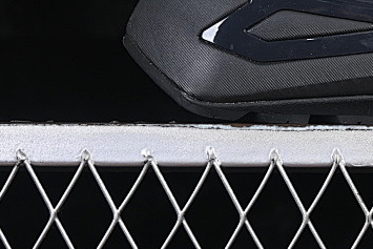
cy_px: -109
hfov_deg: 8.8
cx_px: 526
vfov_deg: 6.0
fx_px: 2363
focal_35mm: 228
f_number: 6.3
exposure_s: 1/60
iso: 160
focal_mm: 50
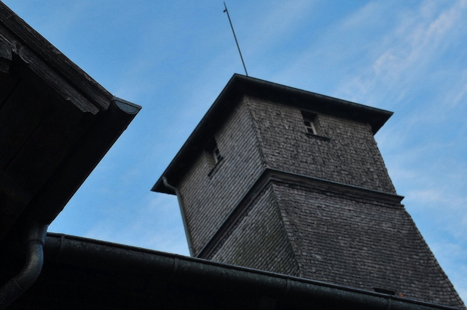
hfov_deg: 32.4
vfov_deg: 21.8
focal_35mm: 62
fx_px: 803
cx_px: 234
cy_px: 155
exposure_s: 1/250
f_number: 4.5
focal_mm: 62
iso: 200
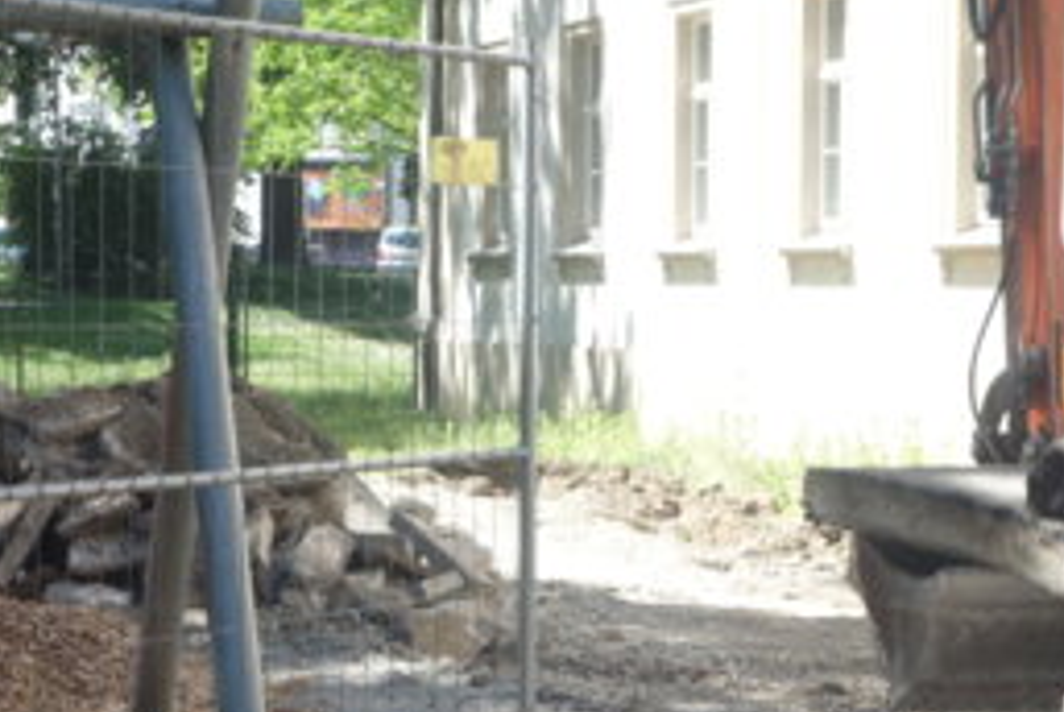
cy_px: 532
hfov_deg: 14.9
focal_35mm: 137
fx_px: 4054
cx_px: 658
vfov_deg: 10.0
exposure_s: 1/30
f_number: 11
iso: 125
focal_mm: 32.52
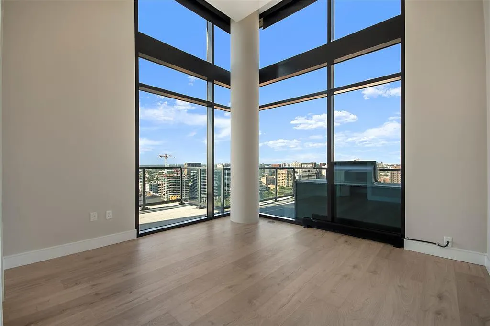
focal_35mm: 15
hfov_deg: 100.4
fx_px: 204
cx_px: 245
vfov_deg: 77.3
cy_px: 163
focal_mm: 10
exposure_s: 1/80
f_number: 8
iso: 100
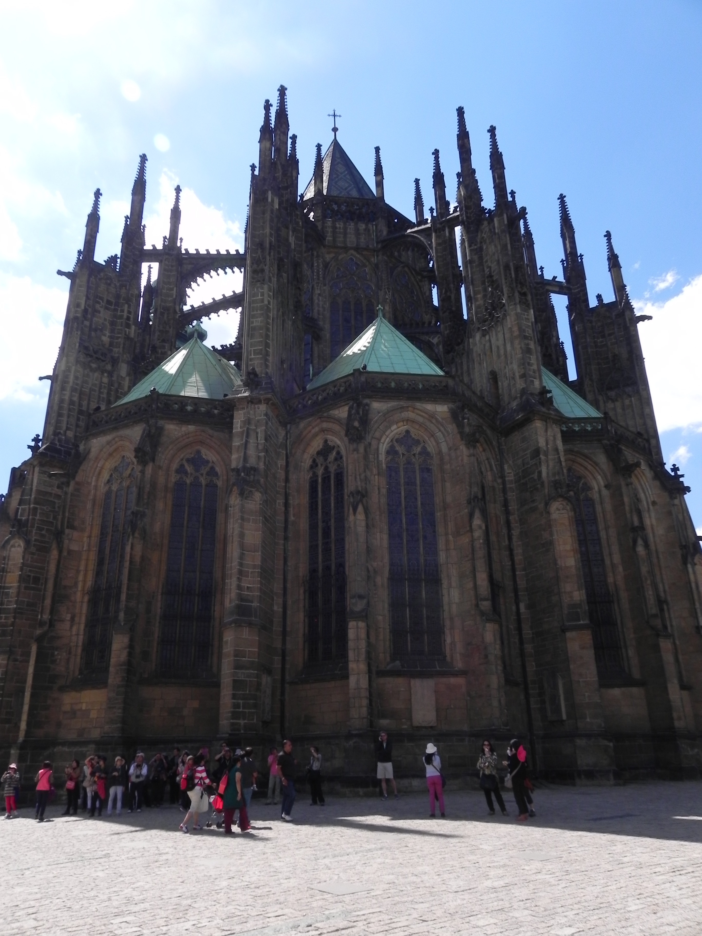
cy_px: 468
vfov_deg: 67.3
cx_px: 351
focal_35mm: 26
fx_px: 703
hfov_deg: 53.1
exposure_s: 1/564
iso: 160
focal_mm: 4.6
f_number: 5.6
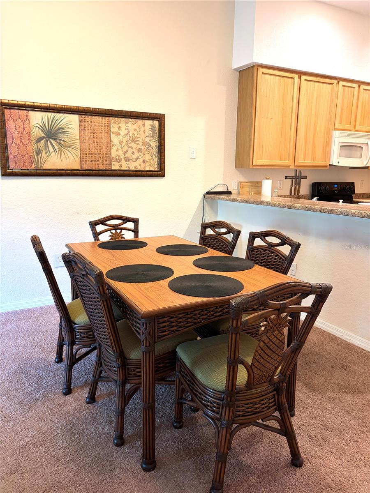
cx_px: 185
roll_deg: -0.9
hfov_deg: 53.1
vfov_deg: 67.3
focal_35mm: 26
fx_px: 371
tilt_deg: -8.8
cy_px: 246
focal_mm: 5.96
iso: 320
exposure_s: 1/60
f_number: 1.6
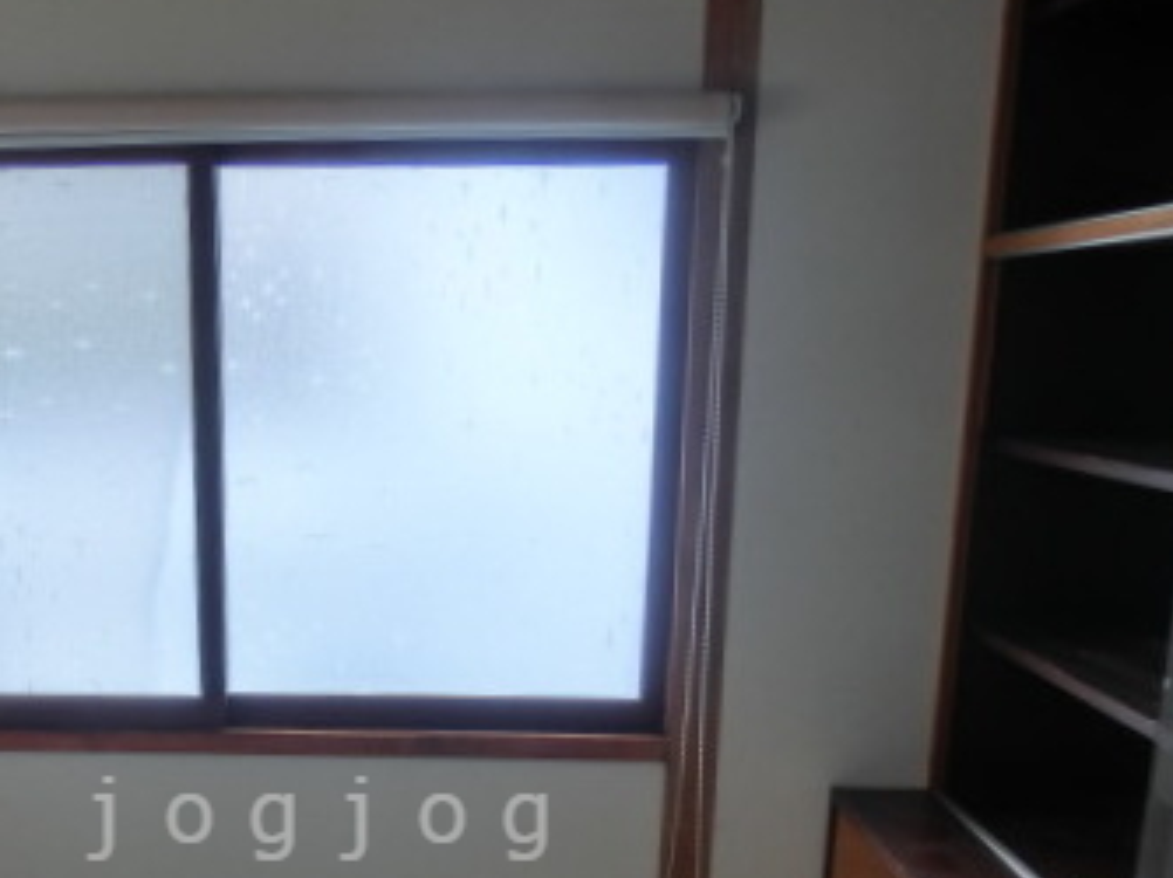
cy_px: 818
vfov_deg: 29.9
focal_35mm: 46
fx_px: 1558
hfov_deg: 40.4
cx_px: 327
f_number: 3
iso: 100
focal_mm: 4.24
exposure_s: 1/25
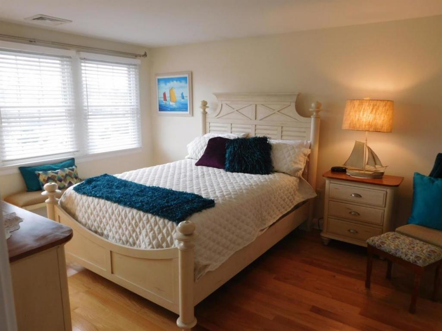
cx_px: 221
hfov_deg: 69.4
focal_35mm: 25
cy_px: 166
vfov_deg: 54.9
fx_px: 319
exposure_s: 1/30
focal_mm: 4.5
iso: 125
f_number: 3.1
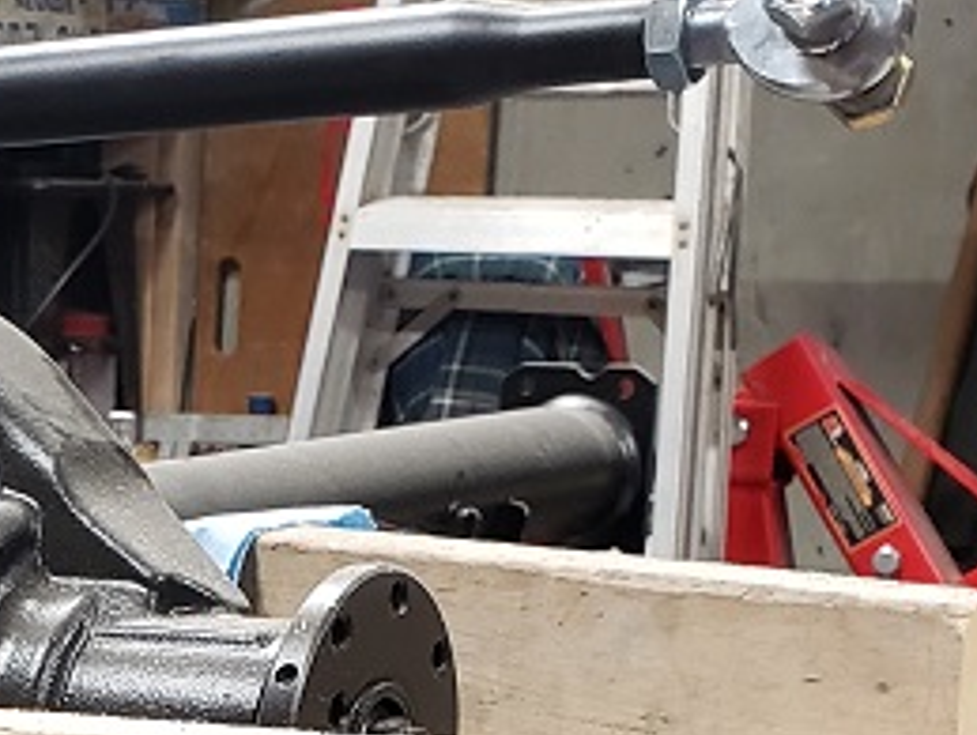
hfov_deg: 18.2
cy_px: 1142
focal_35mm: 101
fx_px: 2855
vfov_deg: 13.7
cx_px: -268
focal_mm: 4.3
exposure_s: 1/24
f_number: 2.4
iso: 250
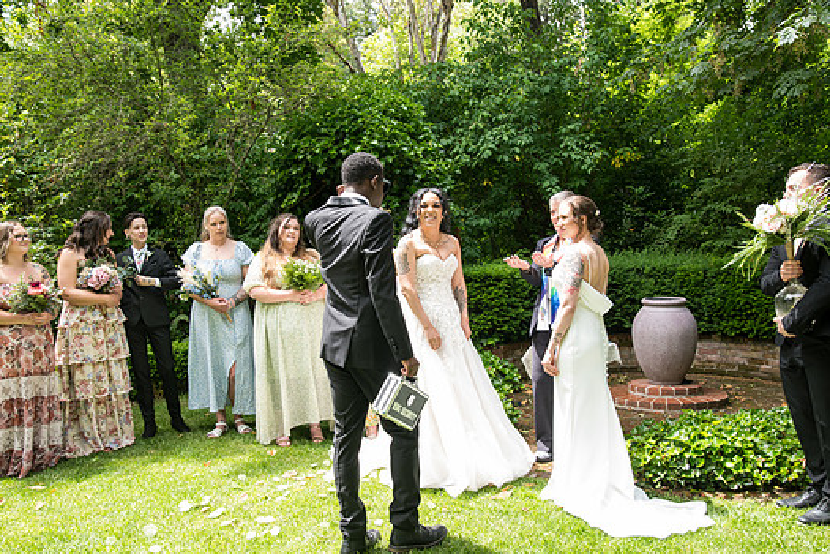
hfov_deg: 58.7
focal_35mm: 32
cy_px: 272
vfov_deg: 41.1
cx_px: 404
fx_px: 738
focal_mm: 29
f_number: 4
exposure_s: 1/400
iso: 500
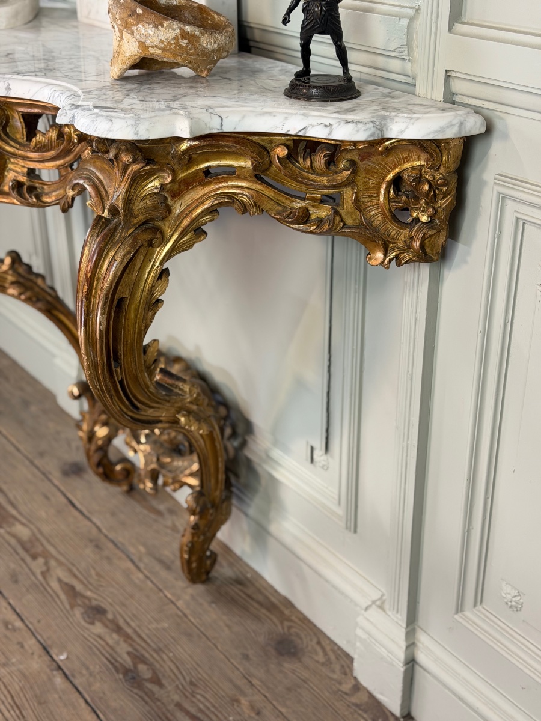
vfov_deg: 39.7
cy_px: 360
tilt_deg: -25.7
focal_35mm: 48
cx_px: 270
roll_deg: +0.9
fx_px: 1000
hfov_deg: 30.3
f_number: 1.78
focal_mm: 6.76
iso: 160
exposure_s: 1/50
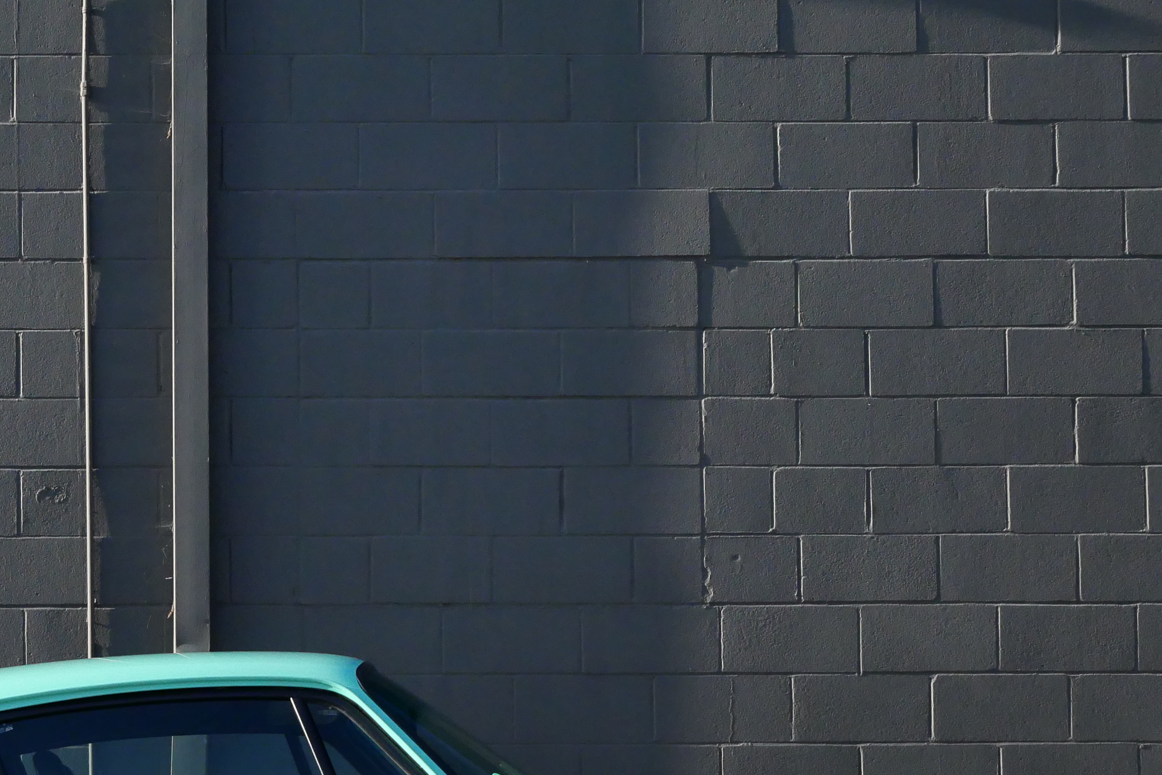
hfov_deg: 16.7
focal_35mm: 122
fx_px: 3938
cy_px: 627
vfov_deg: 11.2
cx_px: 273
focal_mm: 30
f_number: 4.9
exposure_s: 1/800
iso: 1000
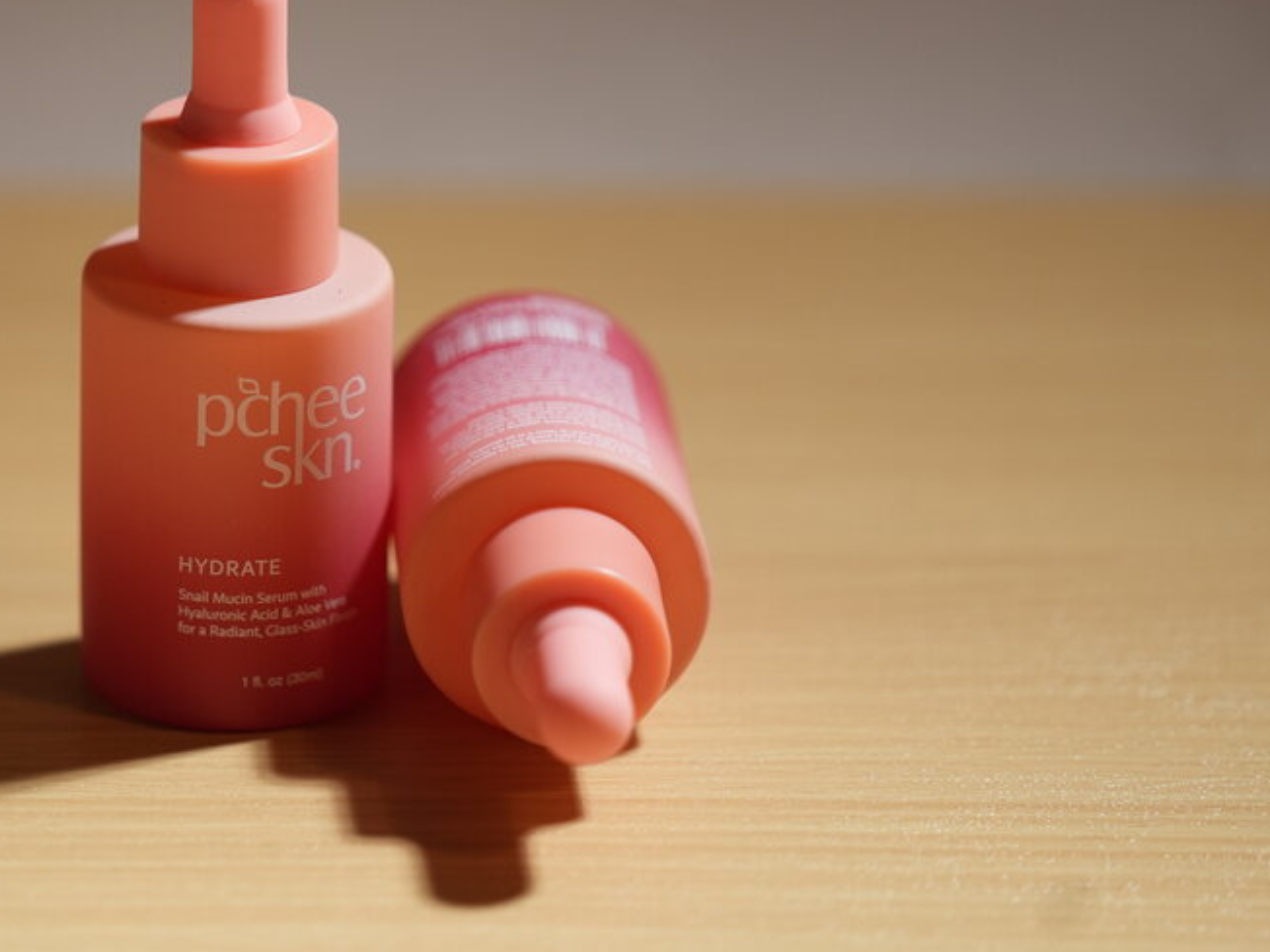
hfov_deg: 6.4
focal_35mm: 308
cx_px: 271
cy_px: 208
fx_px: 11300
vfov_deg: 4.8
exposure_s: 1/1600
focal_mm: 174
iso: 500
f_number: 2.8
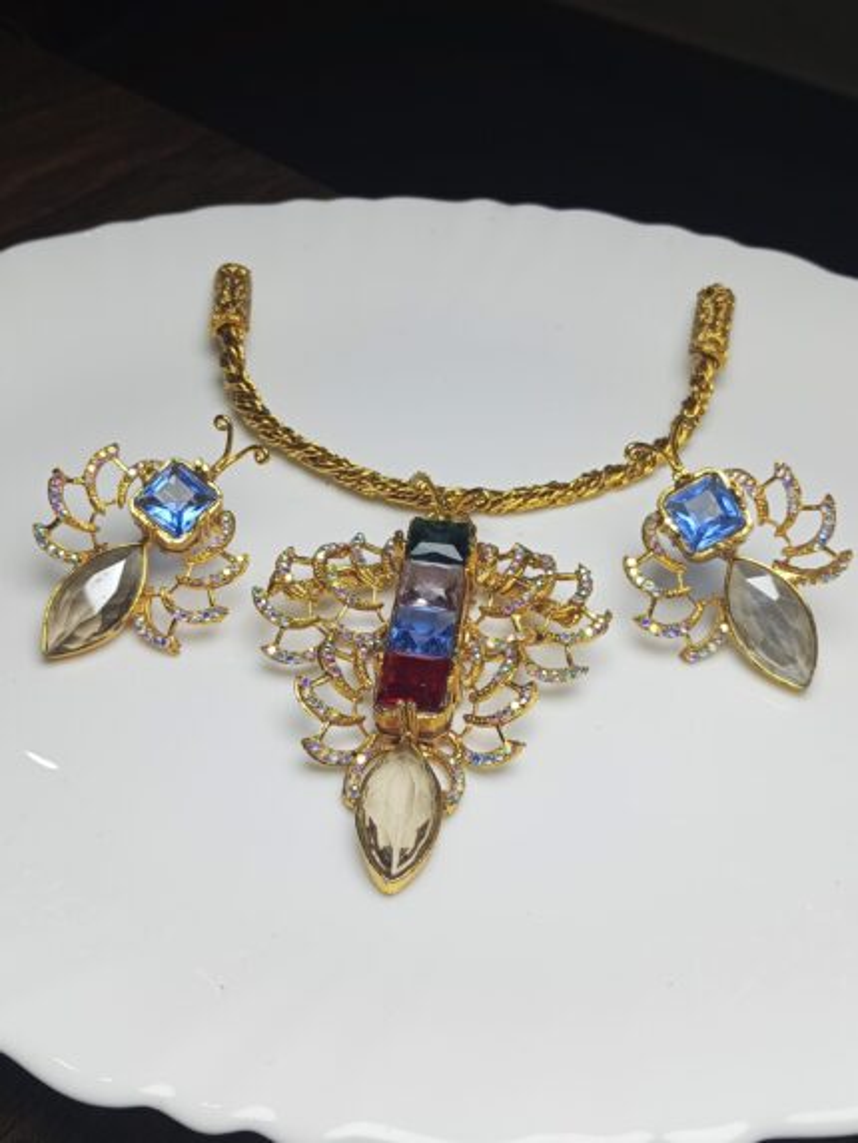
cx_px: 429
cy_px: 572
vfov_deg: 55.3
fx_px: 1090
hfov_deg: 43.0
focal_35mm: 33
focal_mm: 3.98
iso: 64
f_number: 1.8
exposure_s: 1/100
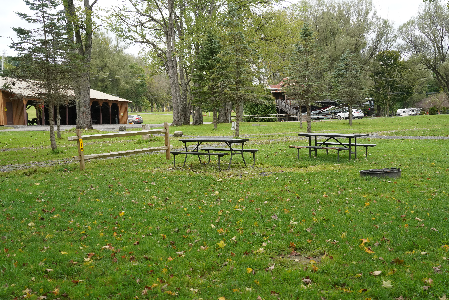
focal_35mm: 46
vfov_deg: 29.3
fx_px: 574
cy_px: 150
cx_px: 224
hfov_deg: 42.7
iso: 1600
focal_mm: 46
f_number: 13
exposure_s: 1/250
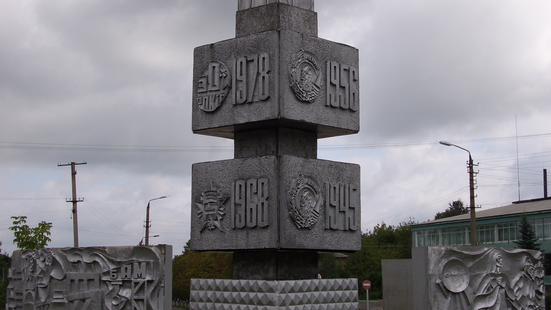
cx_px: 275
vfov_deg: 24.9
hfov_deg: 42.9
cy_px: 123
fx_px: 701
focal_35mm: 48
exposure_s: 1/706
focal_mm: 8.4
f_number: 4.8
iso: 71
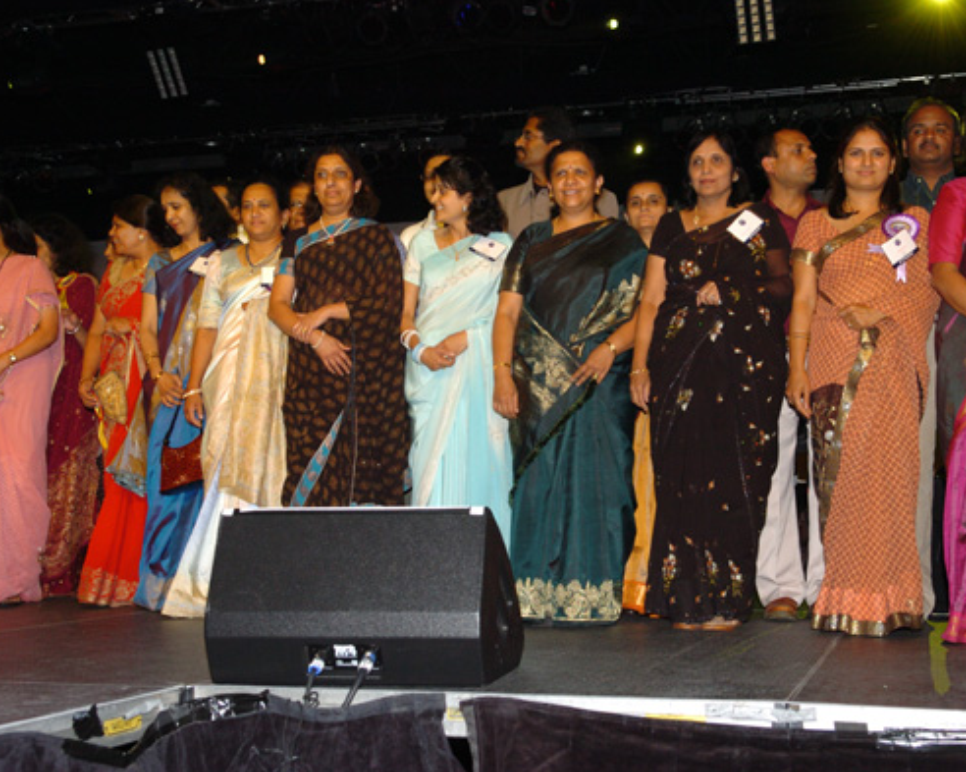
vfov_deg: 31.4
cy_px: 384
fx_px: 1371
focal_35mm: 48
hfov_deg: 38.8
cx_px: 530
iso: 400
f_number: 4
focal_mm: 28
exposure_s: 1/200
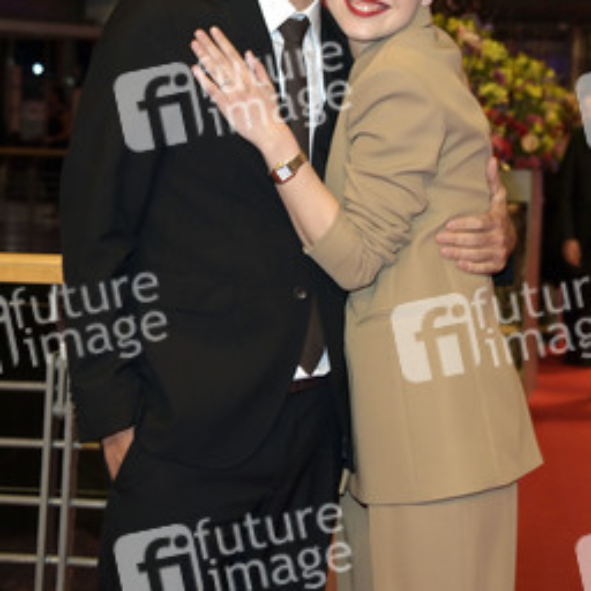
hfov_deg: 18.7
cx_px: 300
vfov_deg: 18.6
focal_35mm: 93
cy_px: 212
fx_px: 1796
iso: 1600
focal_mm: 70
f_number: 5.6
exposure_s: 1/160
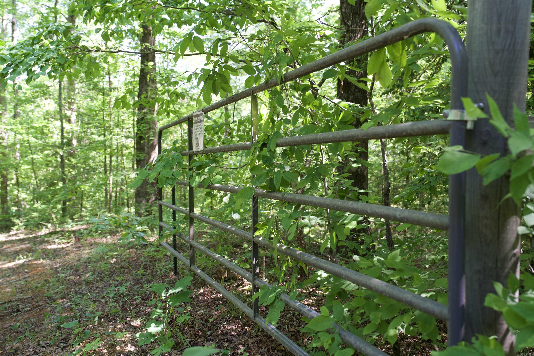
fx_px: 534
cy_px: 178
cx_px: 267
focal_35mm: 36
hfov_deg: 53.1
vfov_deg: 36.9
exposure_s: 1/160
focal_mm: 36
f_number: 4
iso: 500
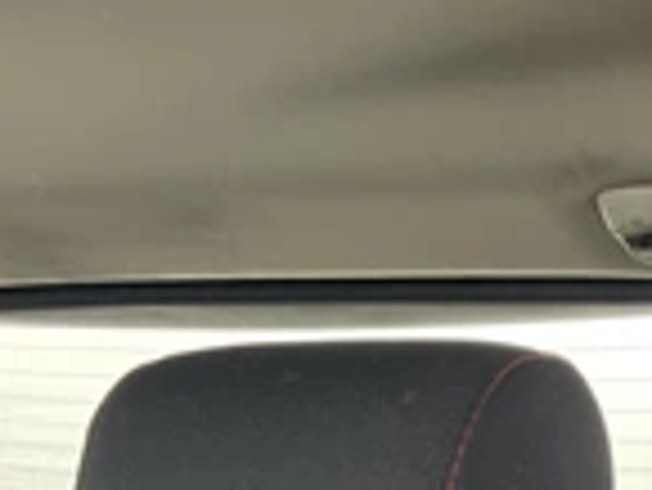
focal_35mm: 80
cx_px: 481
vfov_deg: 17.4
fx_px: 1508
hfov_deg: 24.2
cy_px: 629
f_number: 1.8
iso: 64
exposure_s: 1/69
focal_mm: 3
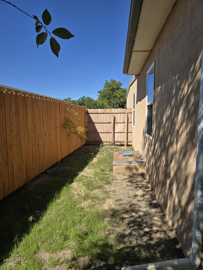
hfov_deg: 58.9
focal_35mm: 23
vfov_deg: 73.9
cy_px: 135
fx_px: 180
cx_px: 102
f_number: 1.7
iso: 12
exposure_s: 1/809
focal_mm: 6.3
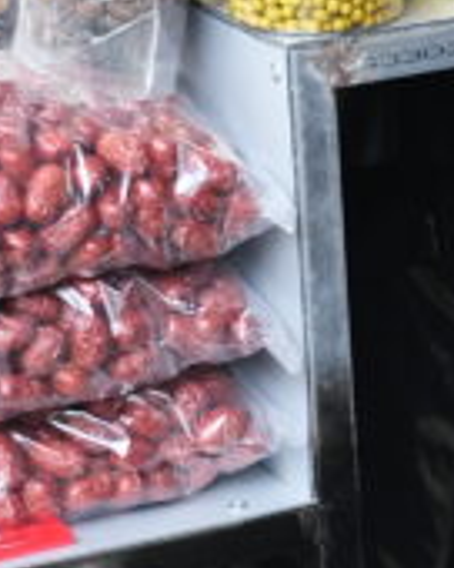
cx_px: 1392
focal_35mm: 300
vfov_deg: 6.4
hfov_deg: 4.9
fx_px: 5039
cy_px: 483
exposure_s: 1/180
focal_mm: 35
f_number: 2
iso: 320
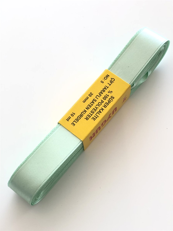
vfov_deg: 33.8
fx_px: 380
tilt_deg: -64.1
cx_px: 86
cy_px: 116
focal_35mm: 57
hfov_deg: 25.7
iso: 25
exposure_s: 1/60
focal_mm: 6.6
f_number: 2.8
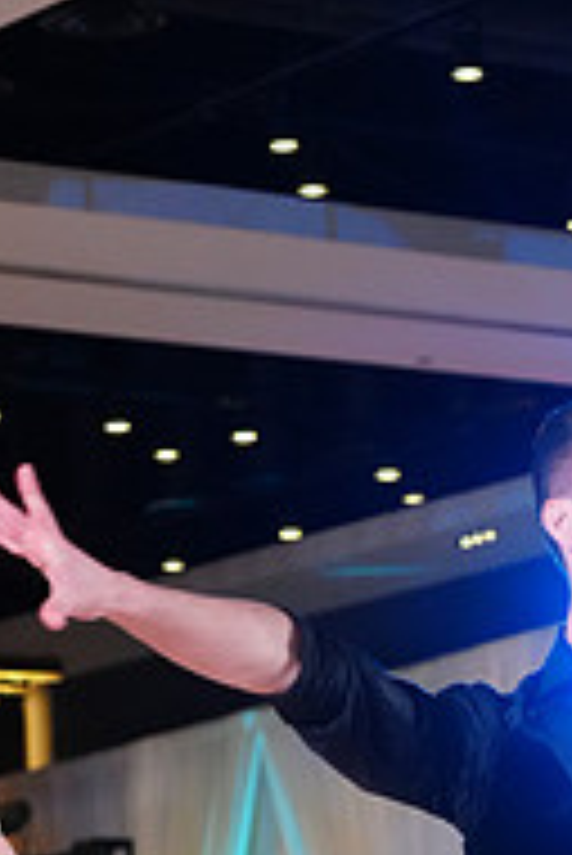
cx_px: 813
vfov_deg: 9.4
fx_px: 5091
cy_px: 1120
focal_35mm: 214
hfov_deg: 6.4
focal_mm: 70
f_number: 4.5
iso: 4000
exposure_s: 1/320
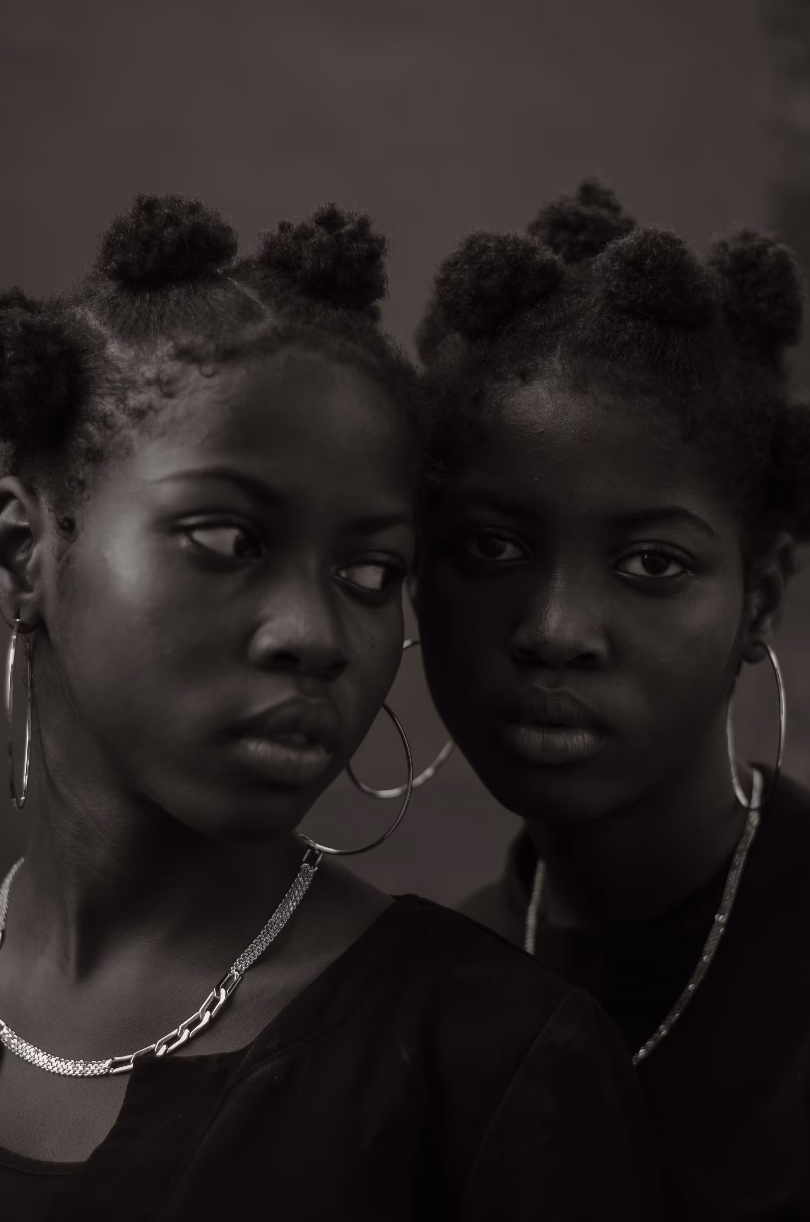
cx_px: 405
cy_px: 611
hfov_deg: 18.1
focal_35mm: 75
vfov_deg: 27.0
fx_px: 2543
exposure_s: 1/500
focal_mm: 50
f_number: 2
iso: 100
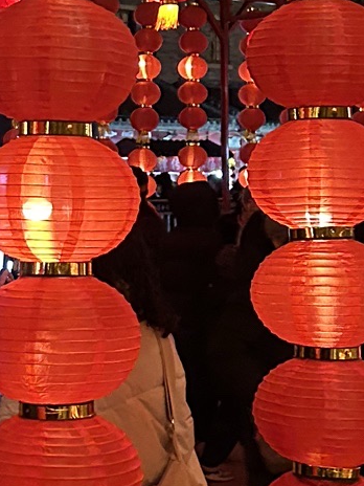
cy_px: 156
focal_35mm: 112
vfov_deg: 17.5
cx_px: 46
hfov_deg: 13.1
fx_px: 1570
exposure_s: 1/45
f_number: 1.5
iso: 500
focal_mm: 5.7
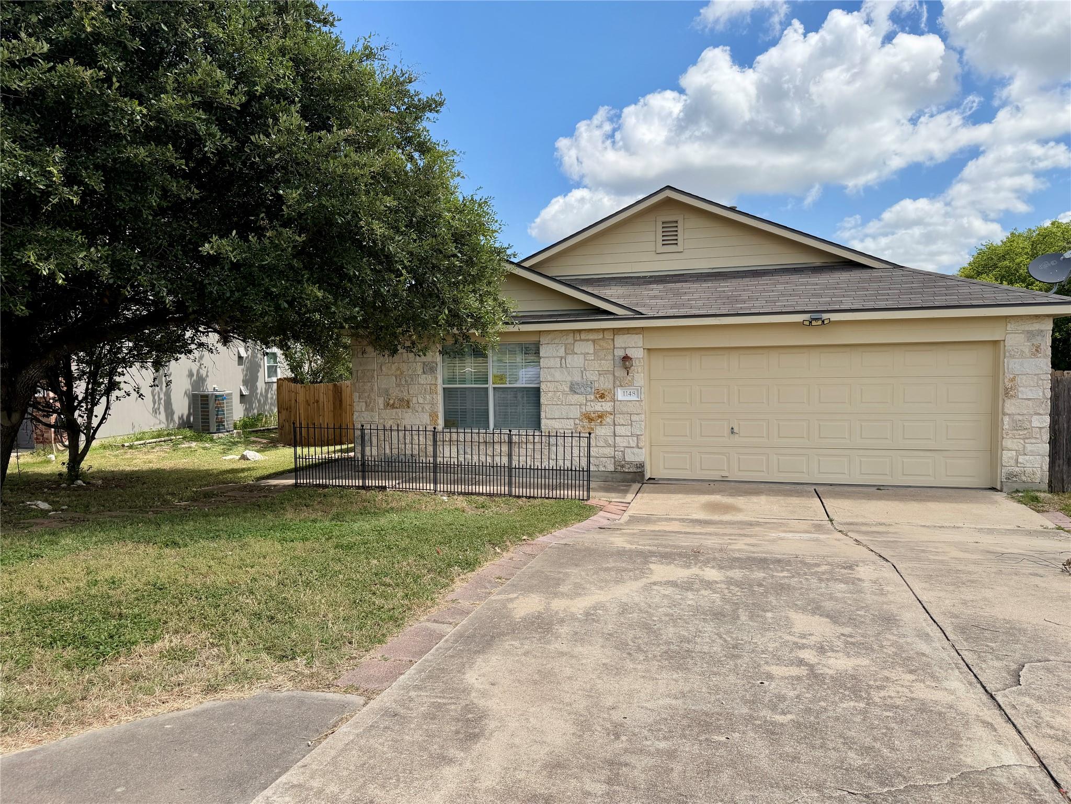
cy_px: 402
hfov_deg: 71.6
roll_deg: +0.5
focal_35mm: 24
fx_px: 743
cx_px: 536
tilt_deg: -3.4
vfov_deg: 56.8
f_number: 1.78
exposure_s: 1/3953
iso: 80
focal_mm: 6.76
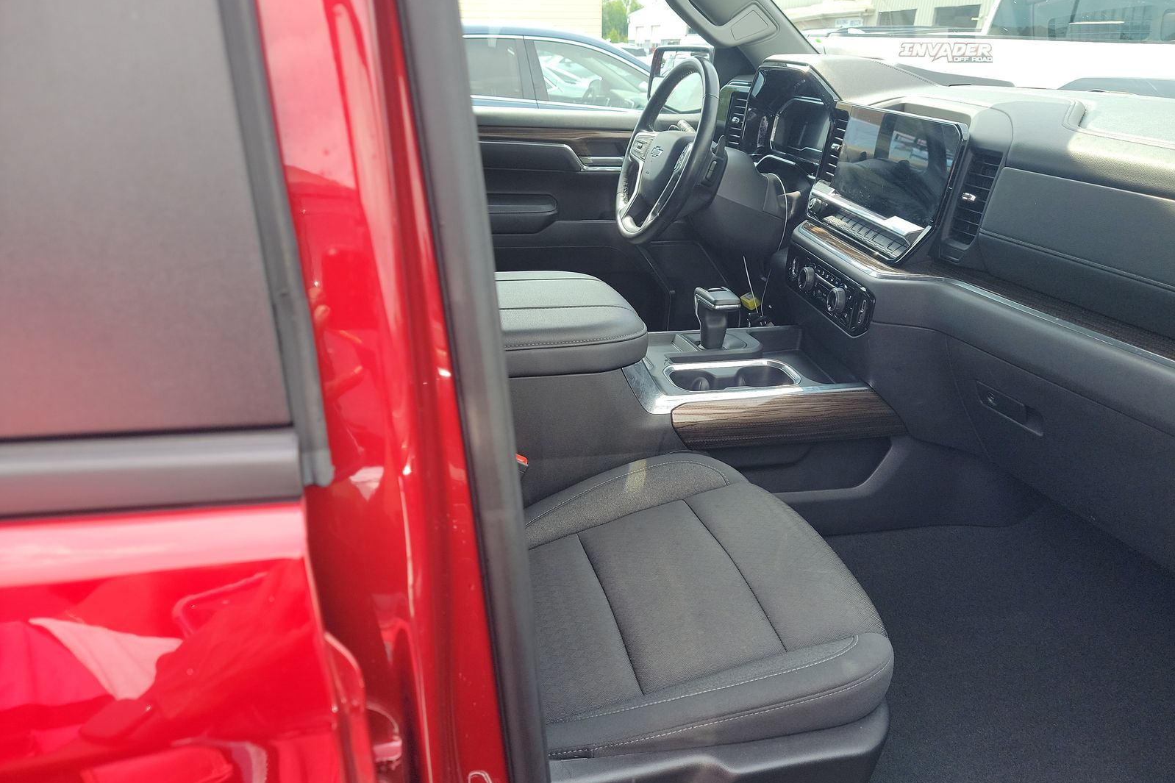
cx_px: 588
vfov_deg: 51.2
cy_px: 428
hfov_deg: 71.5
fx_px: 816
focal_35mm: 25
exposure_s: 1/119
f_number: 1.8
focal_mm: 6.7
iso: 51
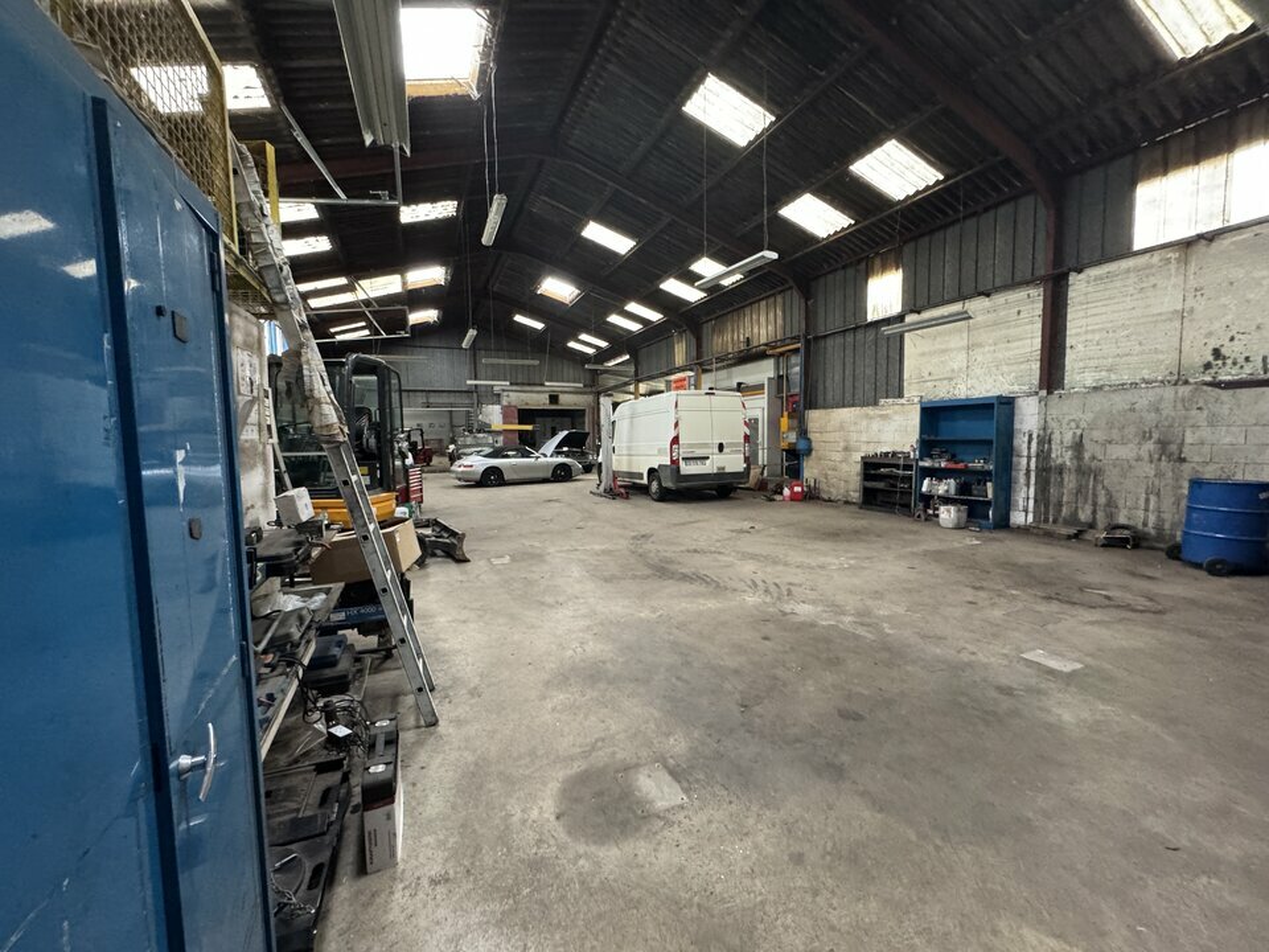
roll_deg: +0.7
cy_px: 476
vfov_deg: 85.7
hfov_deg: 102.1
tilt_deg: -4.7
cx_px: 634
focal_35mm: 14
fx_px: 513
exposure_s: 1/60
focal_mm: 2.22
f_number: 2.2
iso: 640
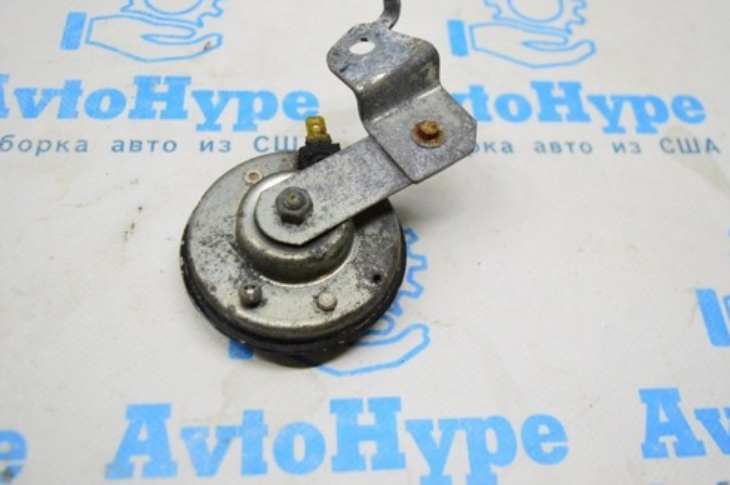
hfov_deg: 49.6
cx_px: 359
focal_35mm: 39
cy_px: 185
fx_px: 790
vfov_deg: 34.0
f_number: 3.8
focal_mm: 20
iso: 6400
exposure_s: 1/1000
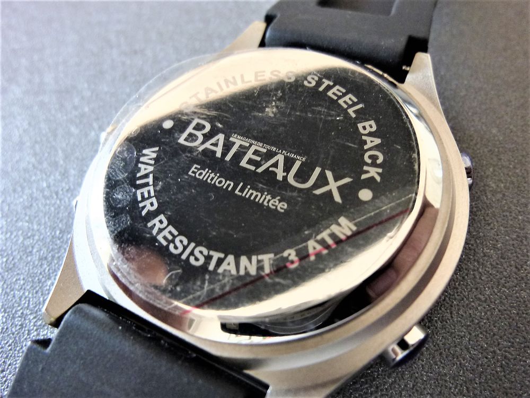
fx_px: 383
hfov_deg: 69.4
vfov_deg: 54.9
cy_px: 199
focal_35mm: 25
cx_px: 265
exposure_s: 1/30
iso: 200
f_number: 3.3
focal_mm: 4.5
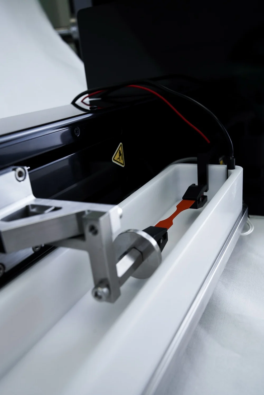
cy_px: 198
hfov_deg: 43.6
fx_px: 330
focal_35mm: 30
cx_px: 132
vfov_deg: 61.9
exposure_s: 1/125
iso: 500
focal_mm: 30
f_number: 8
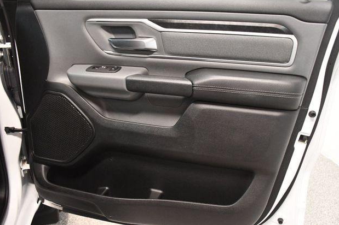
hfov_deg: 60.3
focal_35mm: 31
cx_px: 174
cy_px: 112
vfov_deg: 42.3
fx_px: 292
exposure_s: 1/60
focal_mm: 20
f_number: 3.5
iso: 4000
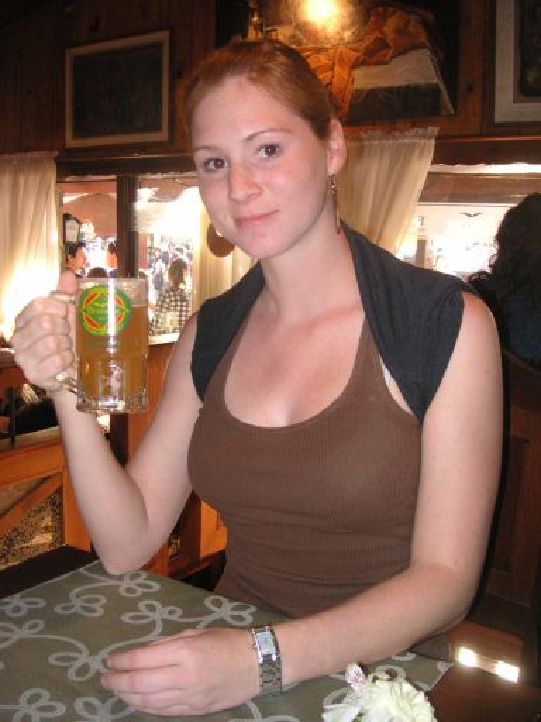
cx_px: 270
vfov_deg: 50.1
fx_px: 771
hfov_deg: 38.7
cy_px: 361
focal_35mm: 37
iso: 160
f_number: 2.8
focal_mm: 6.1
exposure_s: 1/45
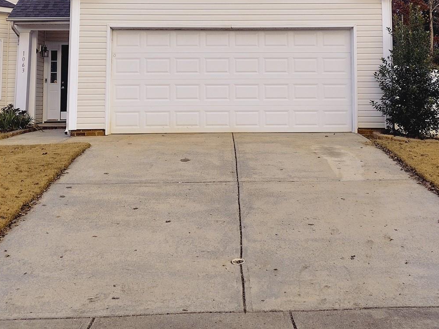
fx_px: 698
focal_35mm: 55
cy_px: 37
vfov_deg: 25.8
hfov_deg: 34.9
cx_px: 245
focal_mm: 4.71
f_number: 1.7
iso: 100
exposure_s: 1/349
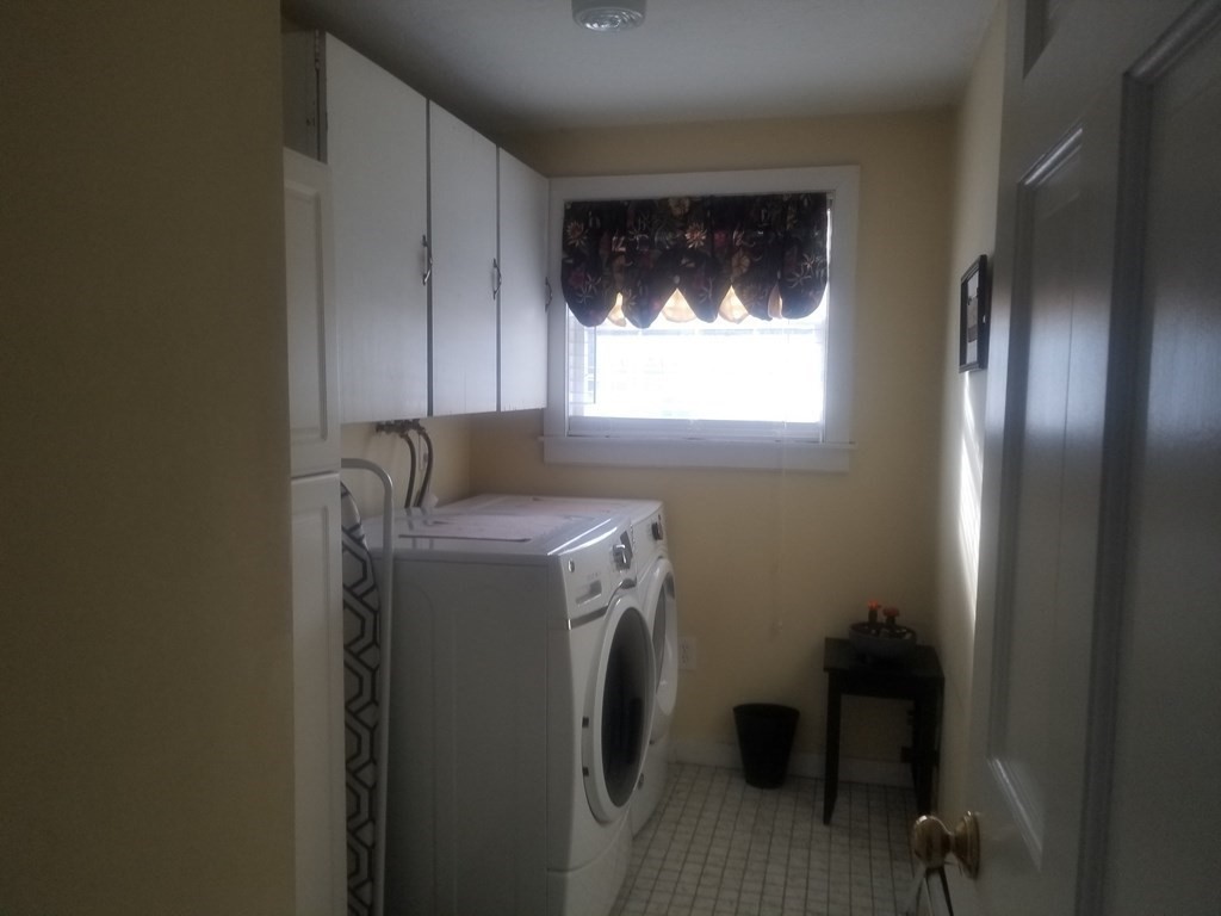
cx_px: 610
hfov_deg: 67.3
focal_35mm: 26
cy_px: 458
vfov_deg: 53.1
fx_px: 917
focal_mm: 4.3
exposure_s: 1/60
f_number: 1.7
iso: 100
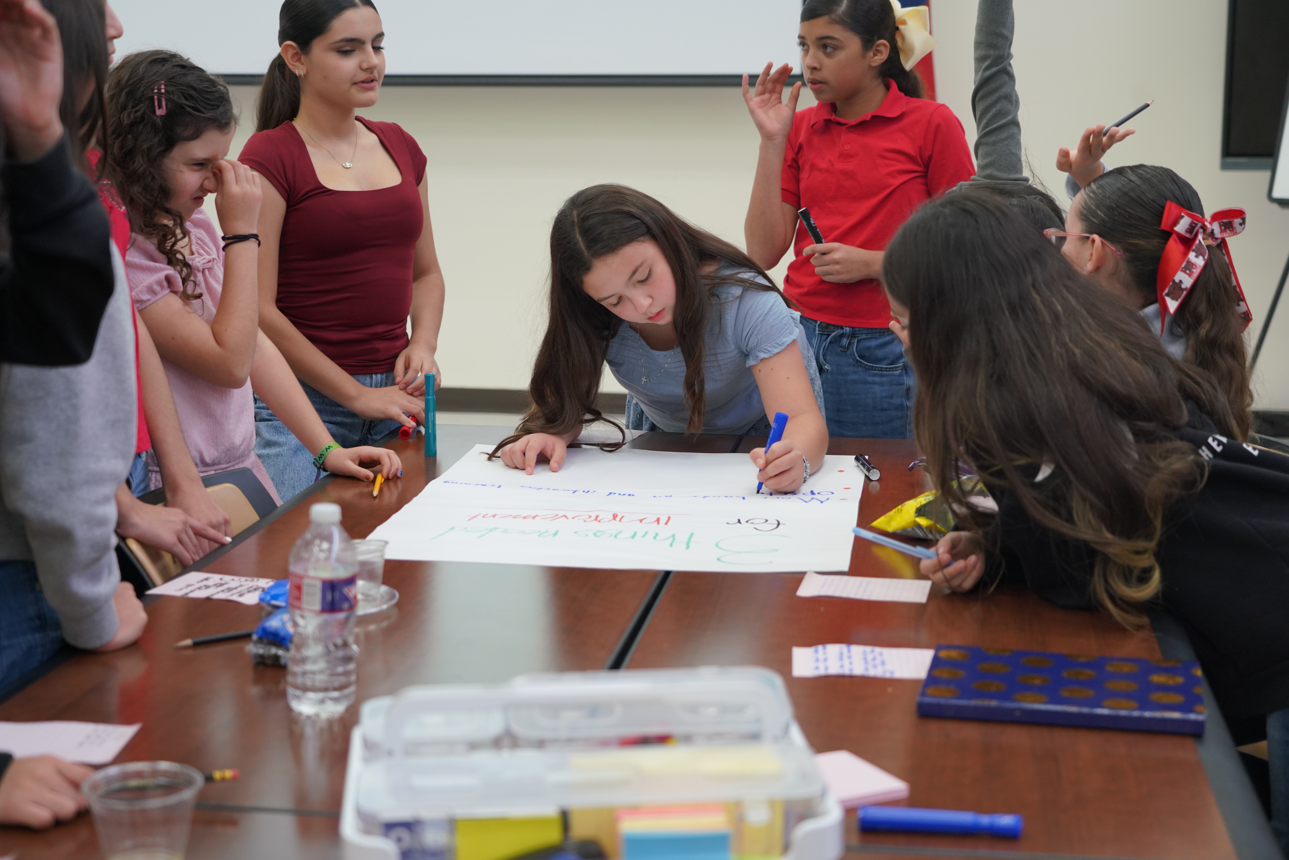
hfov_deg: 35.6
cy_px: 430
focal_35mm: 56
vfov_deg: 24.2
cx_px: 644
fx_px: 2005
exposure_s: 1/160
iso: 1250
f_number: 4
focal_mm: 56
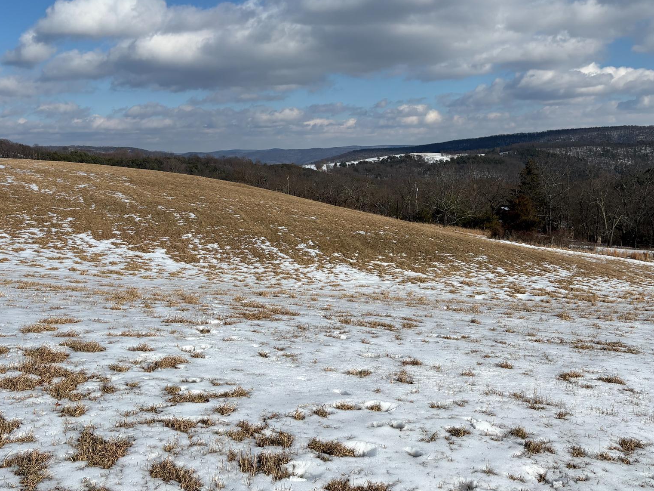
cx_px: 353
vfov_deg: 40.6
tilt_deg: -5.1
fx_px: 661
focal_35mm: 35
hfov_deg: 52.6
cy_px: 210
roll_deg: +1.6
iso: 50
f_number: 1.6
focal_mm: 5.96
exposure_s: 1/7813
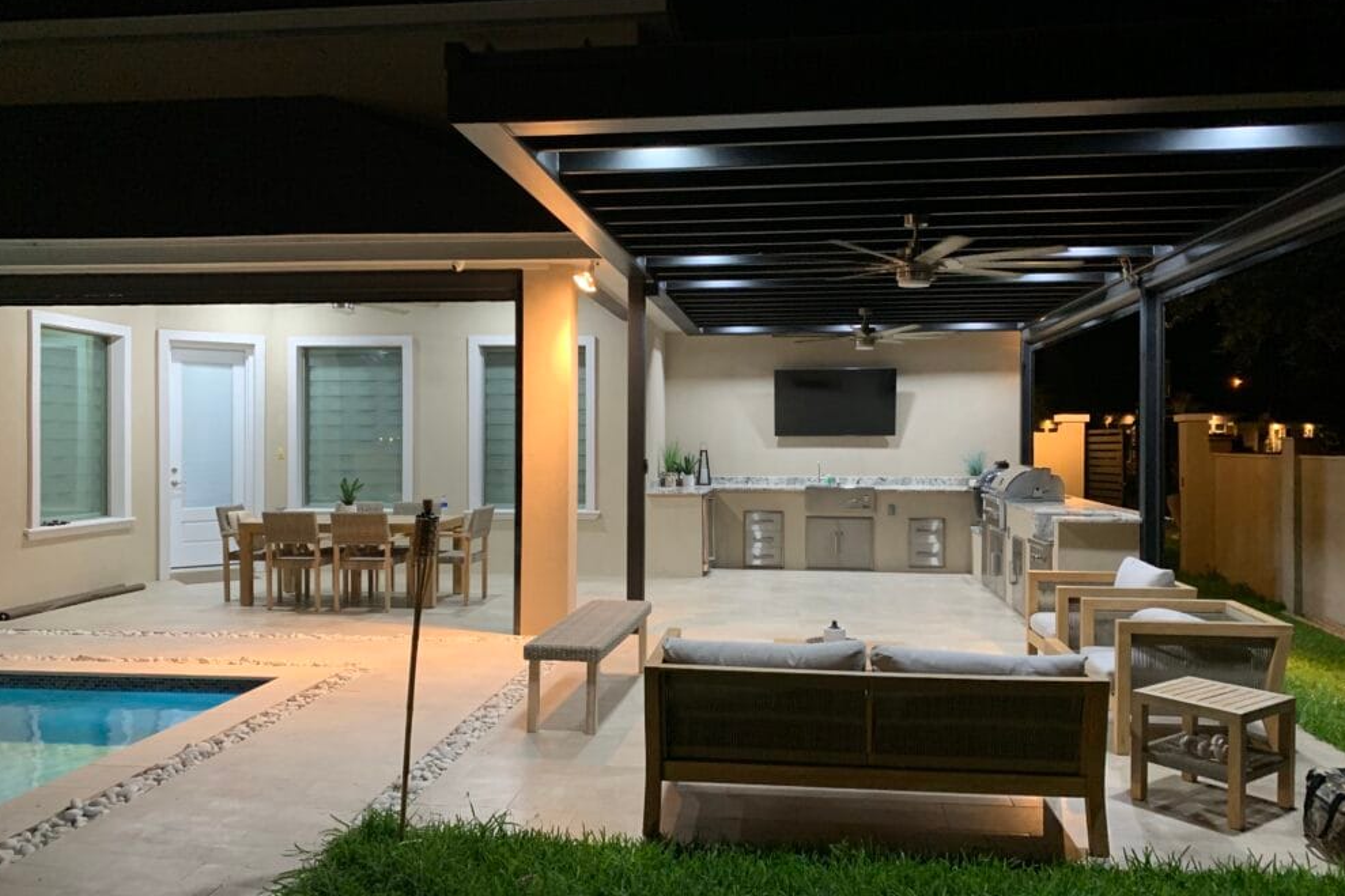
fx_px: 1046
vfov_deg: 46.4
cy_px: 439
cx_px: 687
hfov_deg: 65.5
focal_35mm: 28
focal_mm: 4.25
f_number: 1.8
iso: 320
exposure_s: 1/40
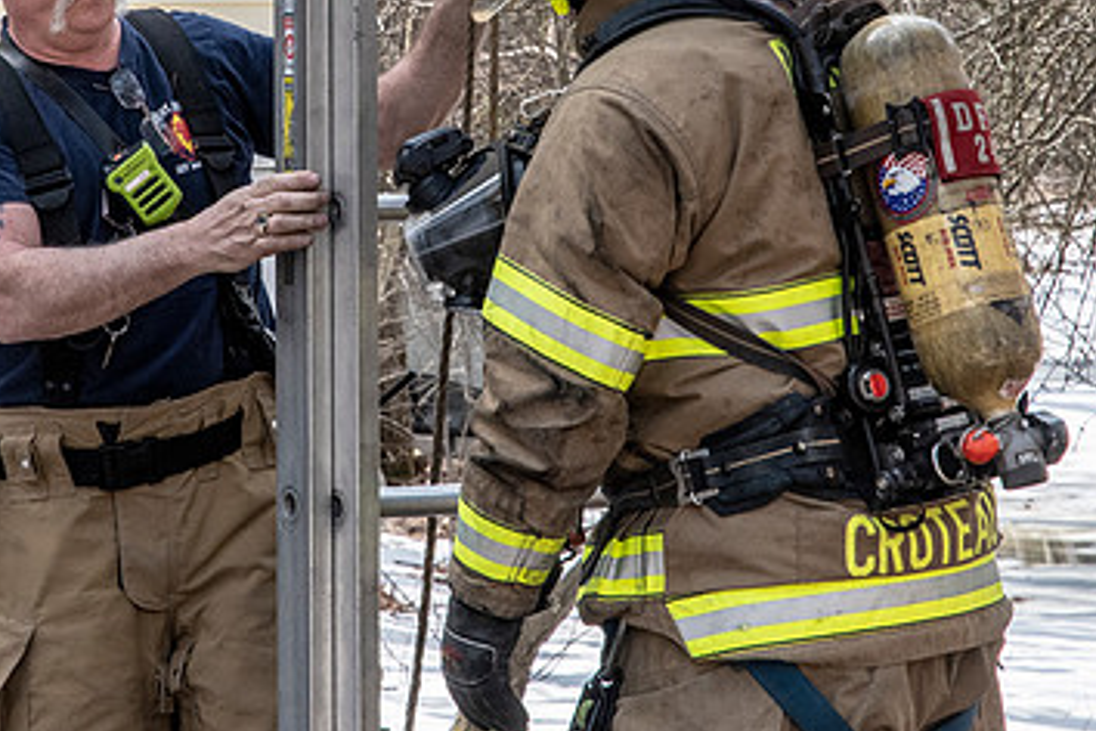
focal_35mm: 256
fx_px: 7793
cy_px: 115
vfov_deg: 5.4
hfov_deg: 8.0
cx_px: 412
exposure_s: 1/800
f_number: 9
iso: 640
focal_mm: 75
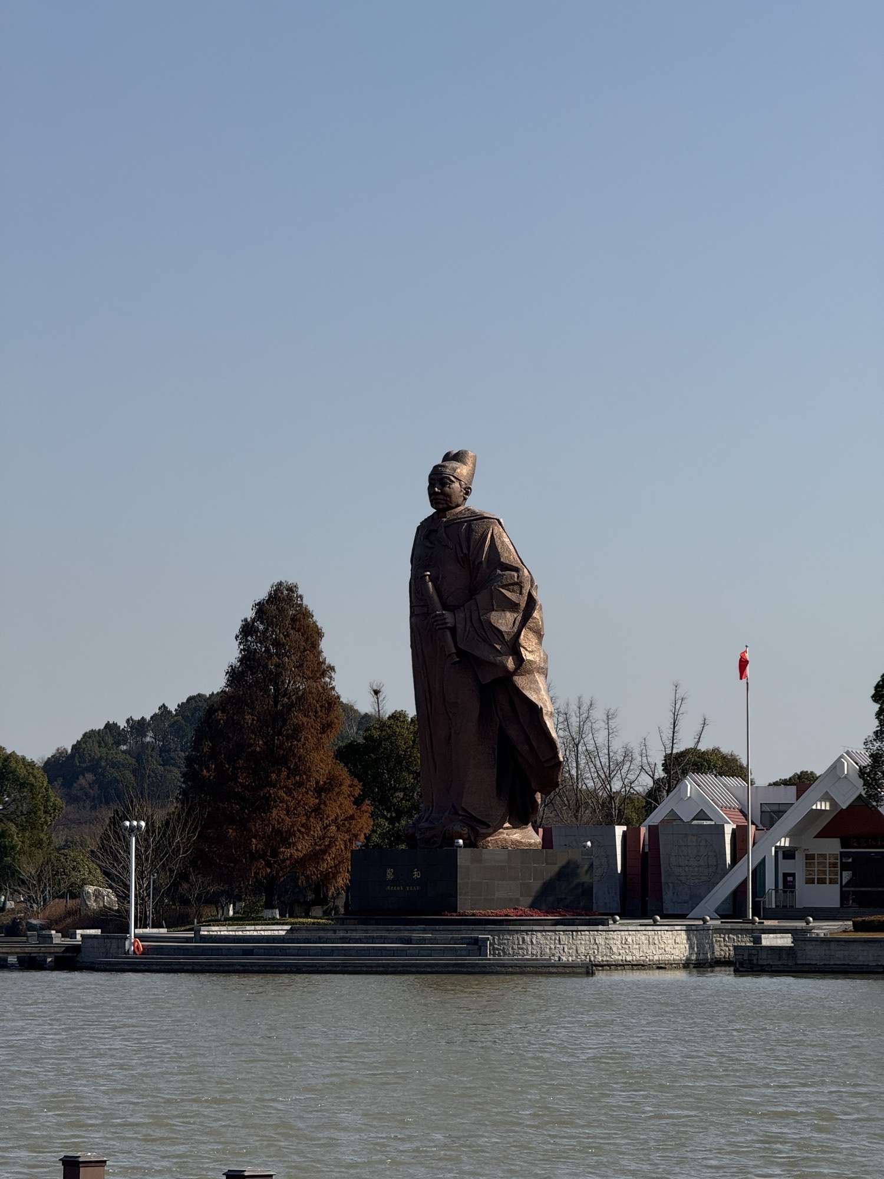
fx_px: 4086
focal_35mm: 120
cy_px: 590
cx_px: 442
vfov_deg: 16.4
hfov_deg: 12.3
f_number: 2.8
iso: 50
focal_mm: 15.66
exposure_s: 1/1689
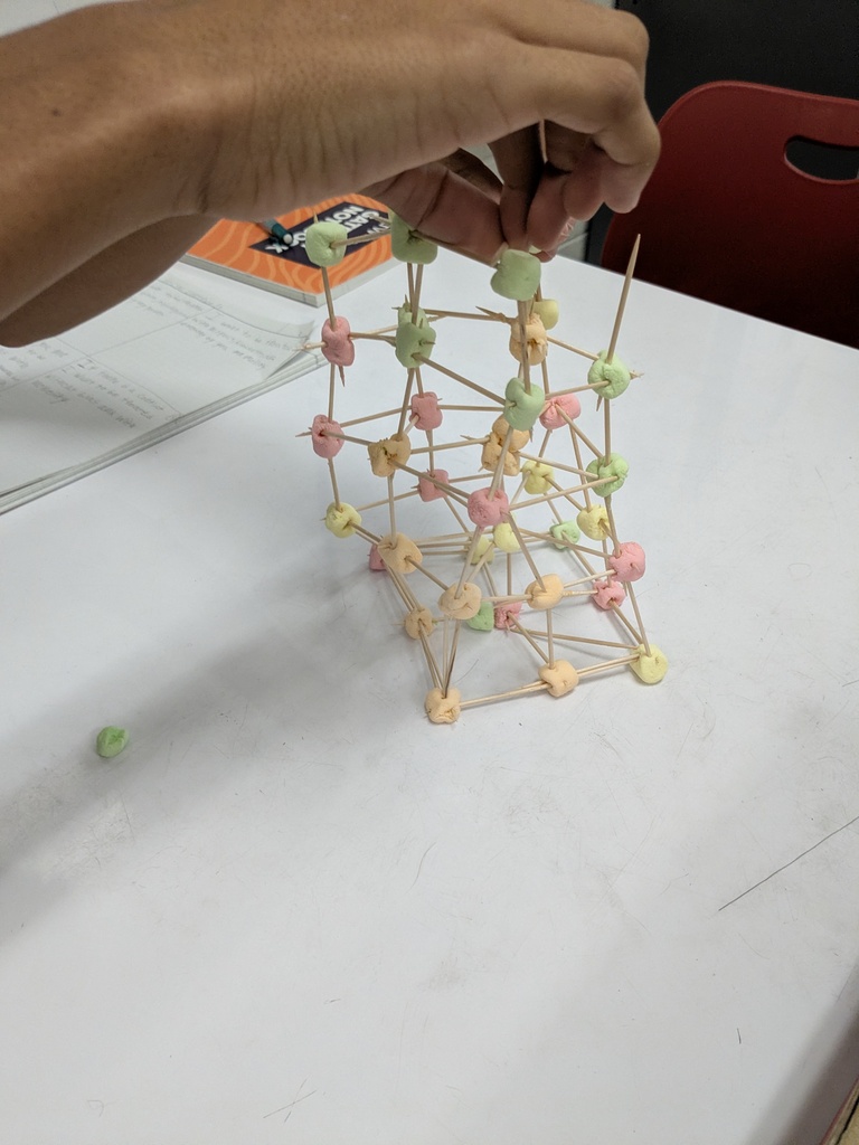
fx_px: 893
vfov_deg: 65.3
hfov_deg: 51.4
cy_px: 572
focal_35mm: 27
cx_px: 430
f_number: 1.73
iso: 197
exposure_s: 1/120
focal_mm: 4.38
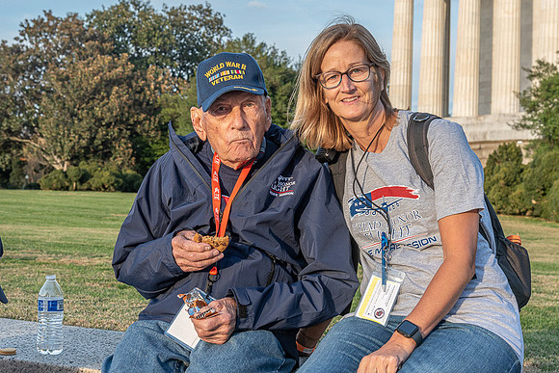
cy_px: 176
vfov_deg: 20.5
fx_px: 1032
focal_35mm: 66
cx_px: 263
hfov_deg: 30.3
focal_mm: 52
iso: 500
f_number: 9
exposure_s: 1/320
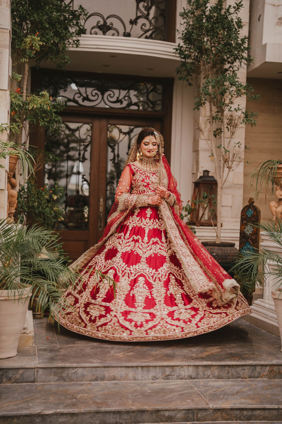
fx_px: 587
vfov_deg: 39.6
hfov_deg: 27.0
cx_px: 141
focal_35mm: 50
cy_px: 212
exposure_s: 1/200
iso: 160
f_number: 1.8
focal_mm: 50
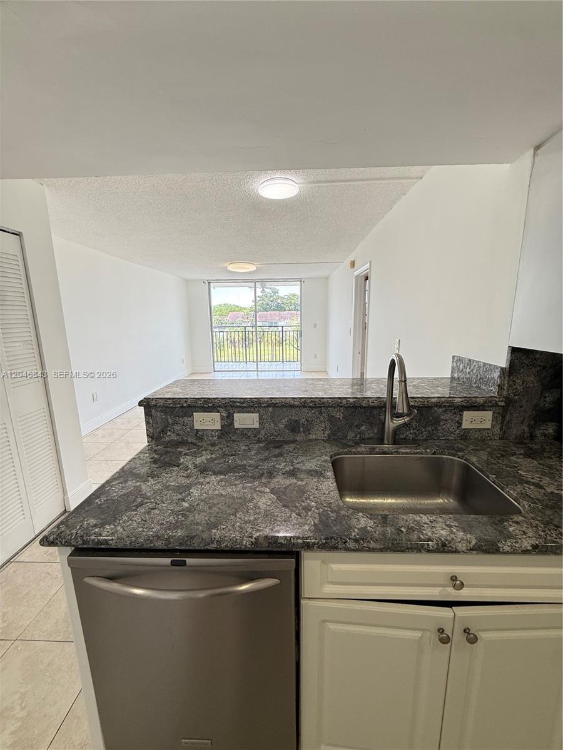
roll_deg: +0.3
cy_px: 375
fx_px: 304
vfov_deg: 102.1
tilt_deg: -10.0
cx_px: 282
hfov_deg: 85.7
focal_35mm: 14
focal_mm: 2.22
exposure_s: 1/120
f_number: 2.2
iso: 100
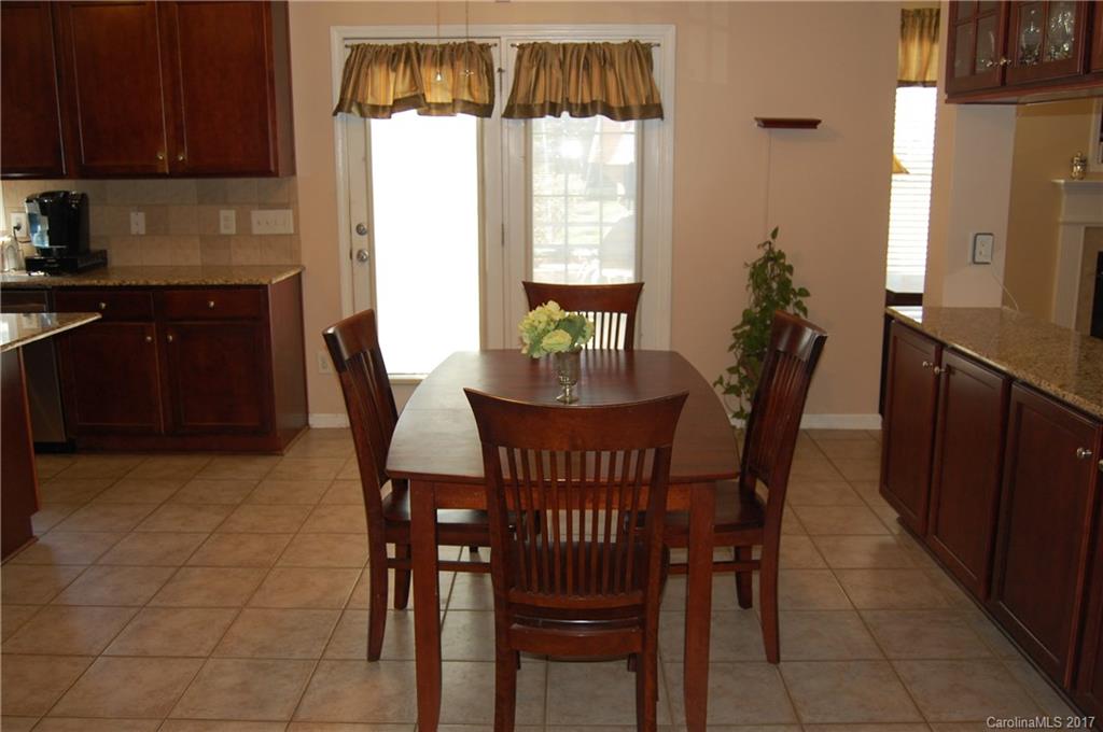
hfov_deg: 57.3
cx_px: 552
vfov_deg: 39.9
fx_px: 1010
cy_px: 366
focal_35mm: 33
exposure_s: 1/60
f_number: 3.8
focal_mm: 22
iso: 400
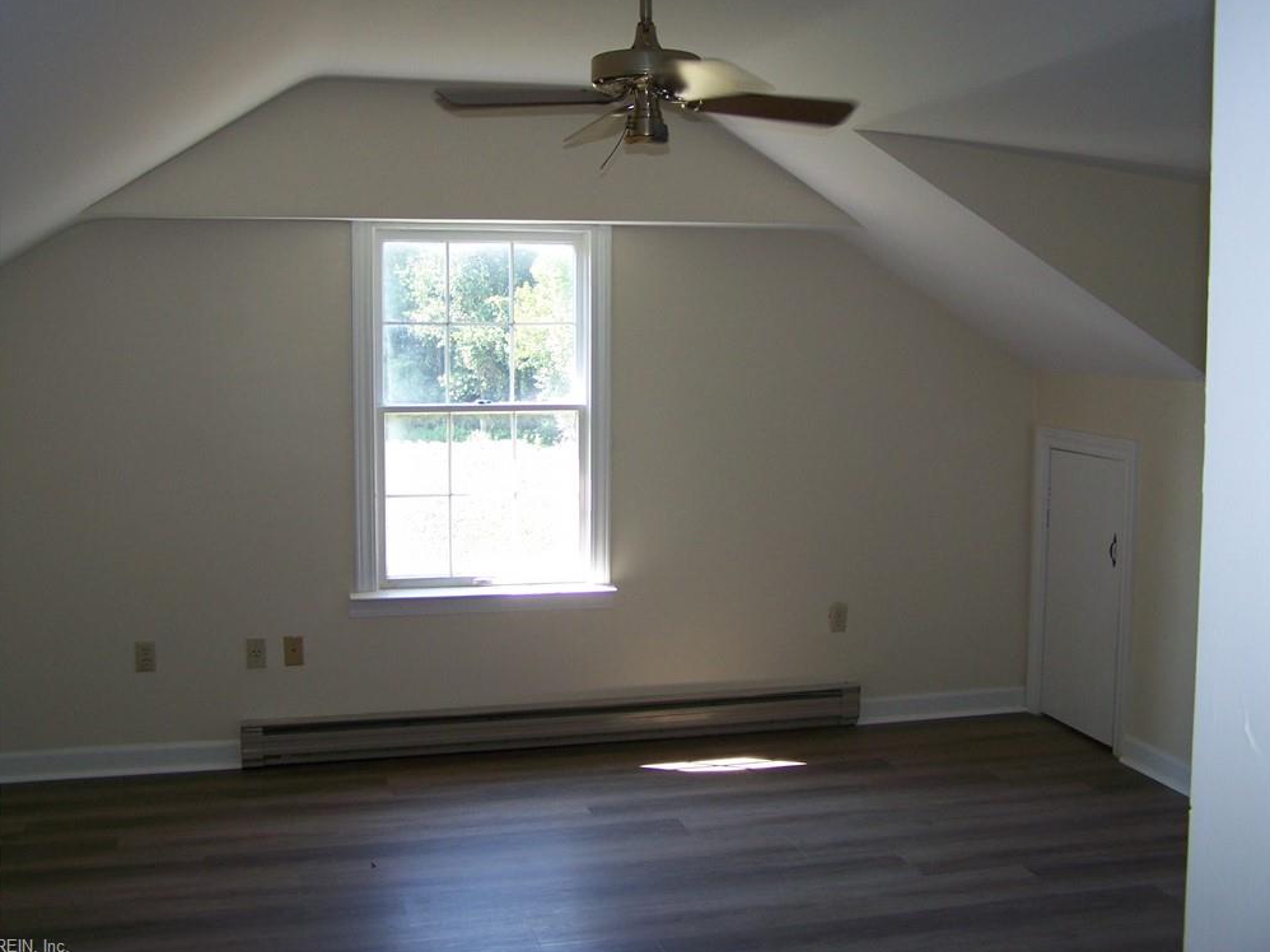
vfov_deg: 36.8
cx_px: 644
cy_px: 470
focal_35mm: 39
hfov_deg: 47.9
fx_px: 1430
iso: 80
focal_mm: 6.3
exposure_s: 1/60
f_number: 2.8
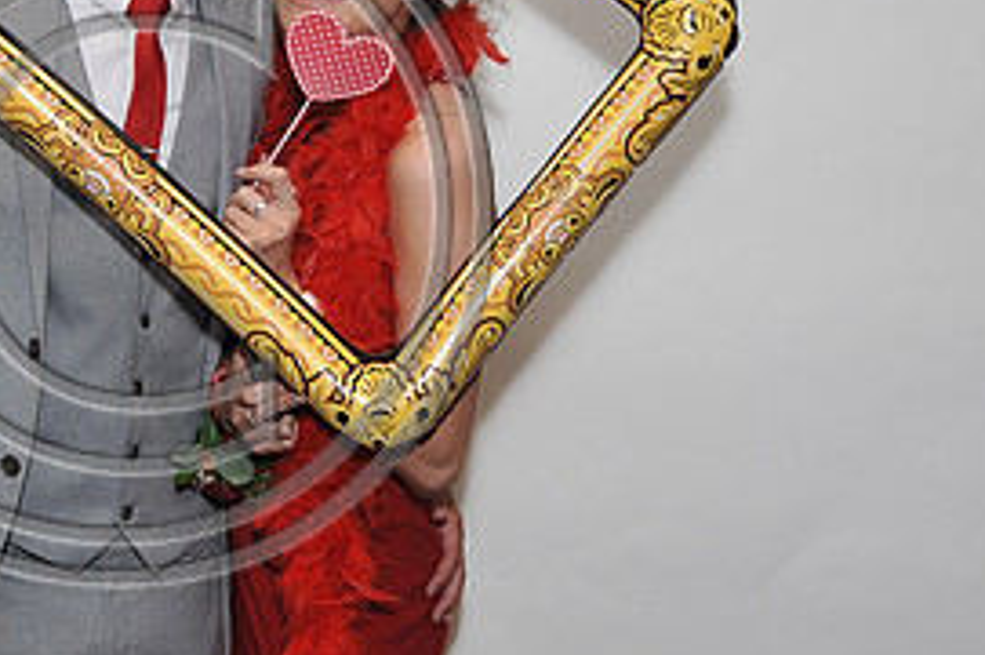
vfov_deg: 15.1
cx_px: 116
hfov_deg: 22.2
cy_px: 211
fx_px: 2460
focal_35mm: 90
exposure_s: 1/60
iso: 800
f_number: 6.3
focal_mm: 42
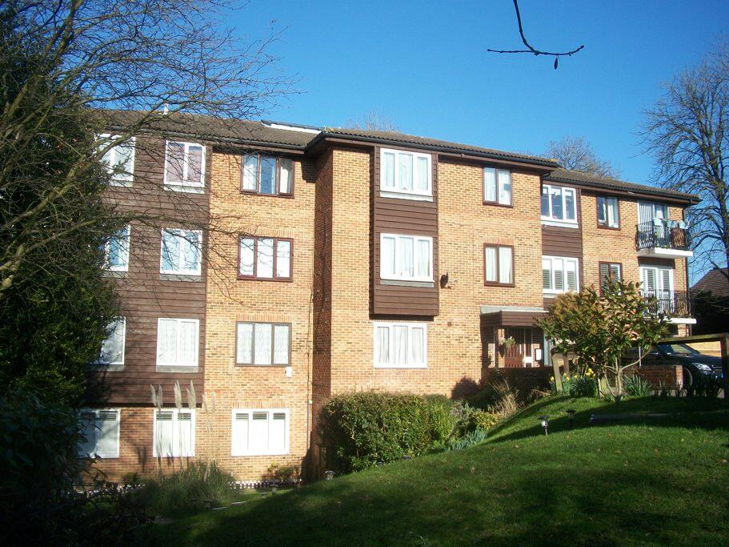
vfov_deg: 40.7
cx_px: 364
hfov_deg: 52.6
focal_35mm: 35
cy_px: 274
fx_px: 737
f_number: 5.6
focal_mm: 6.3
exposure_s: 1/250
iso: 80
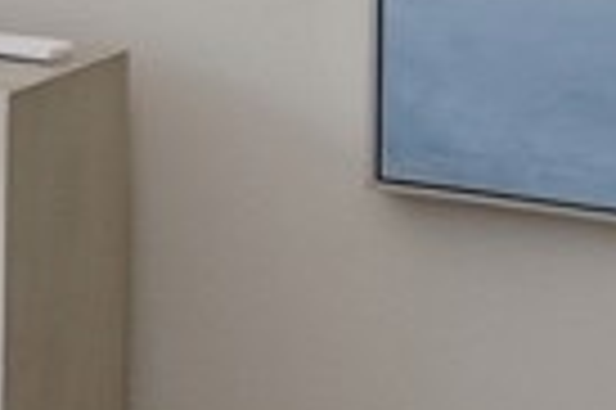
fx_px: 2171
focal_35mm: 127
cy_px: -349
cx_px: -1389
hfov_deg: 10.1
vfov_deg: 10.1
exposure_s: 1/800
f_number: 9
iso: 400
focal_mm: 16
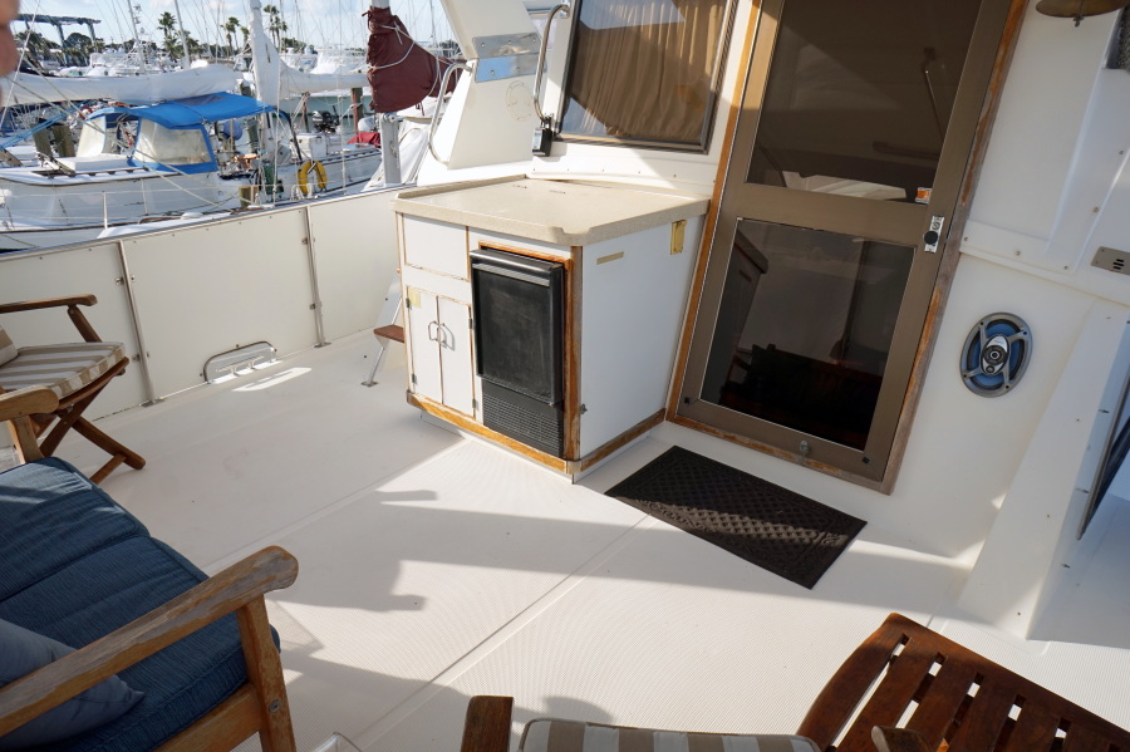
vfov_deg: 53.1
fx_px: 753
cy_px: 376
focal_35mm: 24
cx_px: 565
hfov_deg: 73.8
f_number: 7.1
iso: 100
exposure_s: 1/160
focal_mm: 16
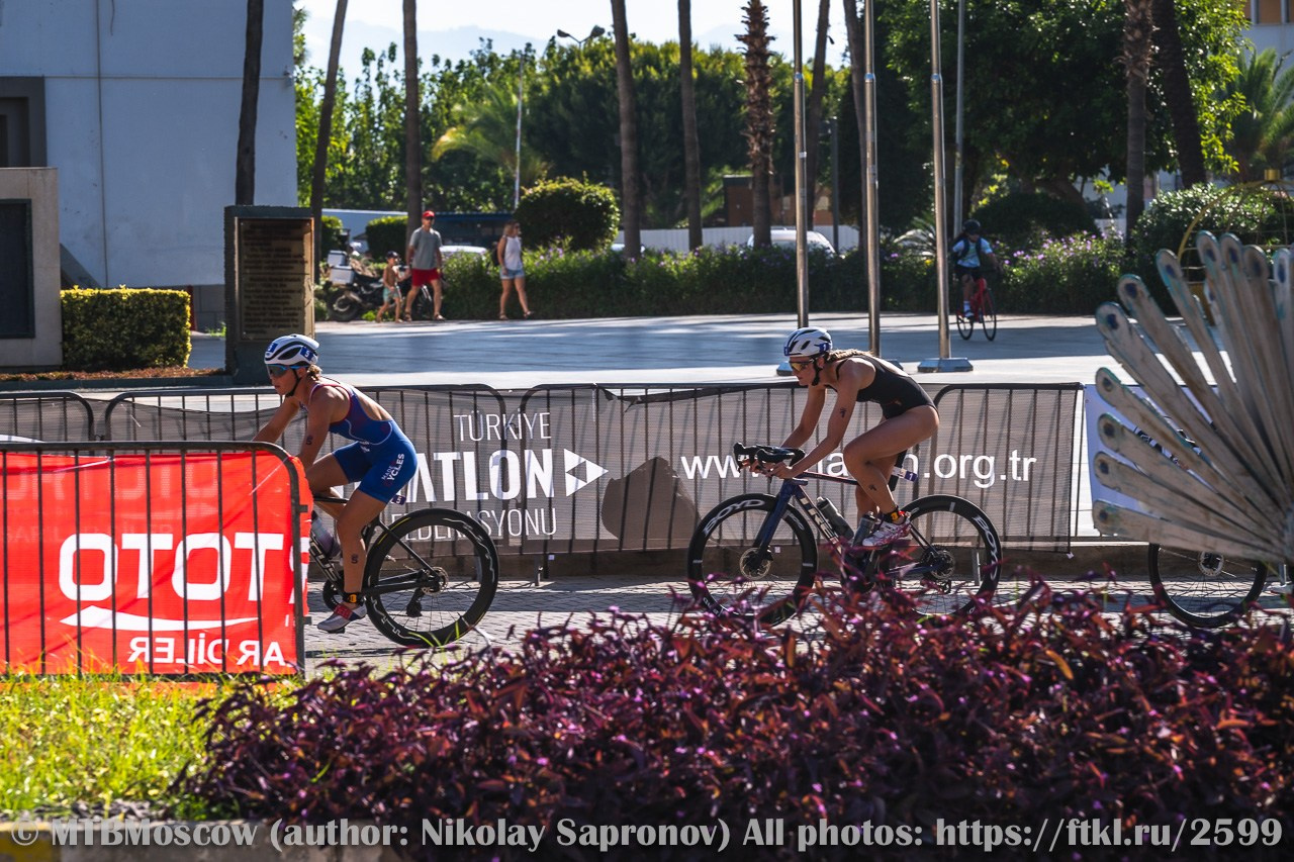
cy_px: 431
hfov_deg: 12.5
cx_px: 647
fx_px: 5930
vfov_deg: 8.3
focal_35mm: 165
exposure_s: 1/640
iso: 200
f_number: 8
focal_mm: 165
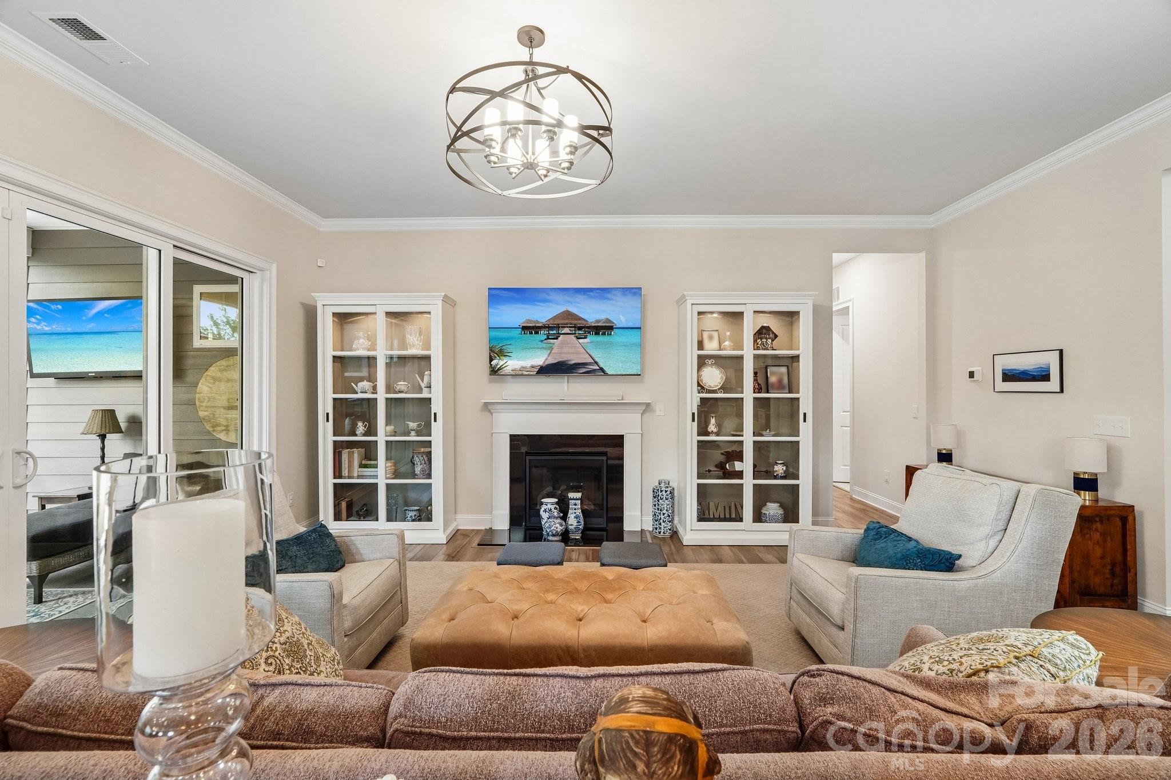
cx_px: 586
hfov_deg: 100.4
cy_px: 390
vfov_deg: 77.3
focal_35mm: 15
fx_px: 488
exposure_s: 1/4
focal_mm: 10
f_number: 8
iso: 400
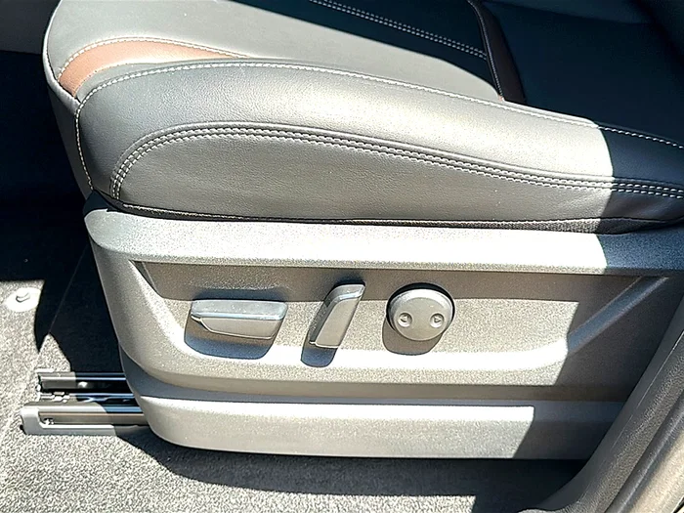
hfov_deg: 50.1
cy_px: 256
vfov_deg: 38.7
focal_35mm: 37
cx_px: 342
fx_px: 731
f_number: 1.78
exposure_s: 1/527
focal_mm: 6.86
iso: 80
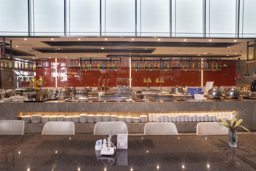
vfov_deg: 53.2
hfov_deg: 73.7
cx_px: 128
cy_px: 86
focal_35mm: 24
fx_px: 171
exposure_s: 1/125
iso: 1600
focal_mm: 24
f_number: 5
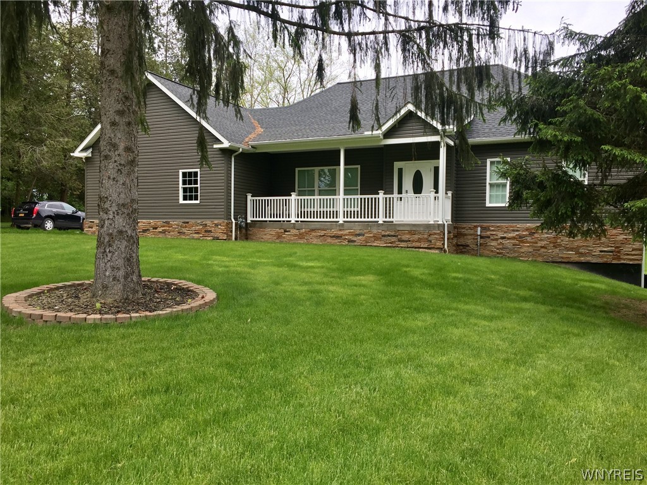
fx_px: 542
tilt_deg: -0.9
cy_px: 242
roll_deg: -0.3
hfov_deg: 61.7
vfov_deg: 48.2
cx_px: 324
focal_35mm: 29
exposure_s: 1/638
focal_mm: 4.15
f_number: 2.2
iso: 32
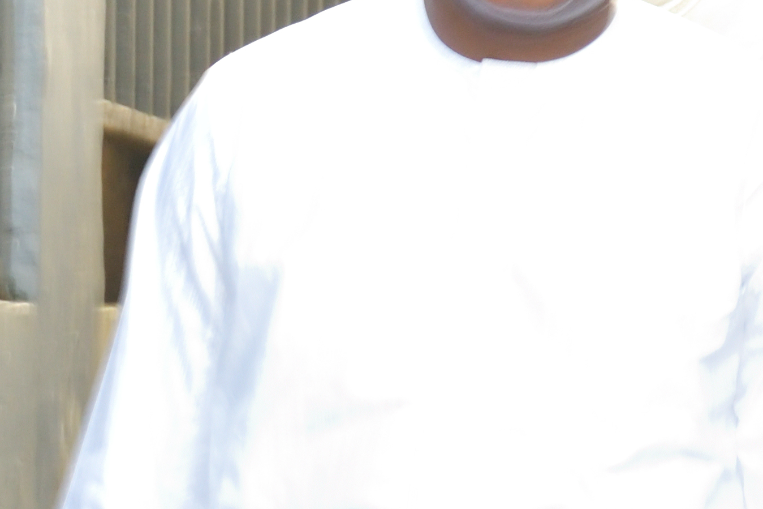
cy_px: 24
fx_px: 12418
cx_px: 768
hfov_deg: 3.5
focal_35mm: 586
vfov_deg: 2.3
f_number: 6.3
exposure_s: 1/20
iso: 1000
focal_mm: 95
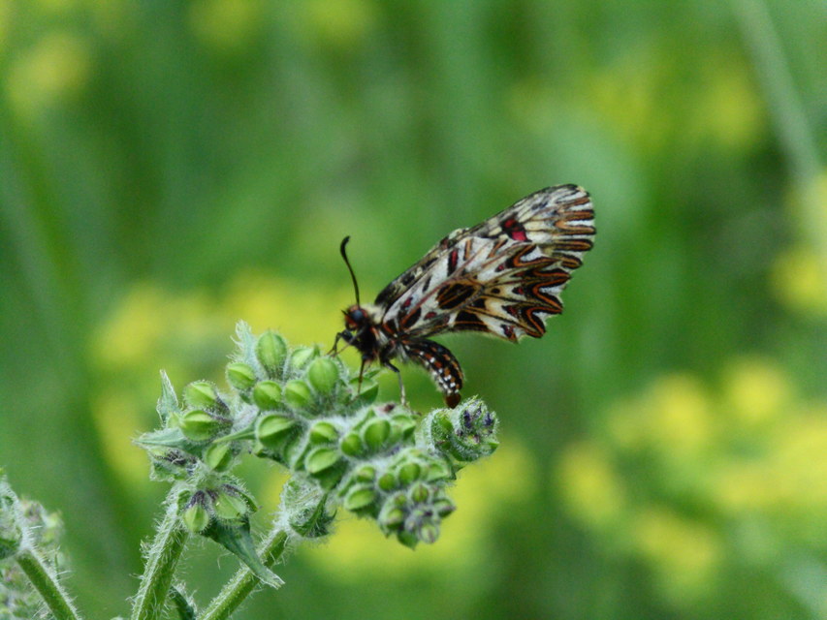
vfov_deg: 3.0
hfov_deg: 4.1
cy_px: 310
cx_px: 414
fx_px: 11684
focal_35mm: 489
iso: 400
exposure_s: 1/80
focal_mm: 90
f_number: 6
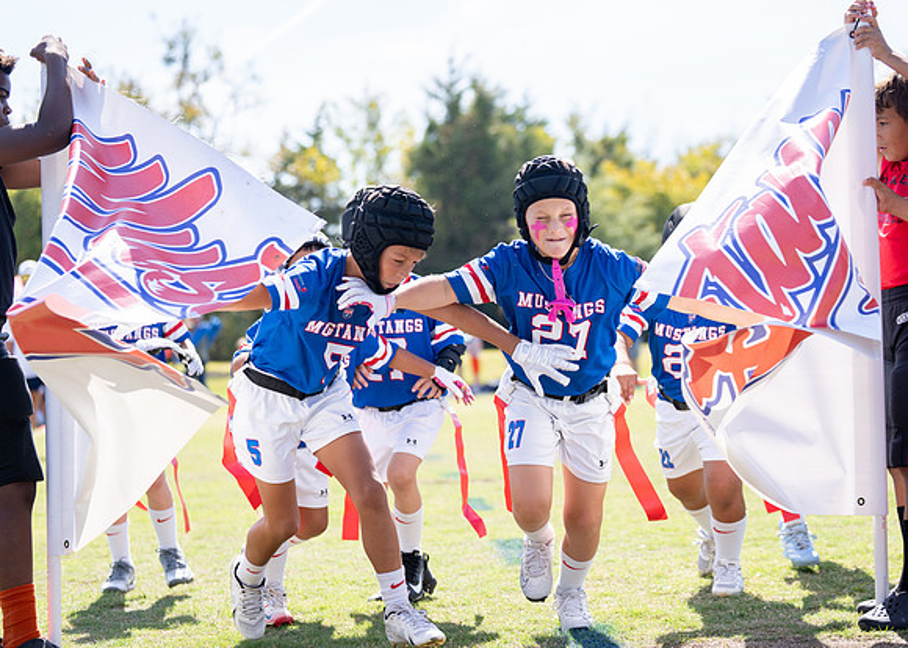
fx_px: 2258
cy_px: 334
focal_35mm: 88
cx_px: 498
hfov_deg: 22.7
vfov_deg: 16.3
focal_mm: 70
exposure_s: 1/1000
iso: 100
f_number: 2.8
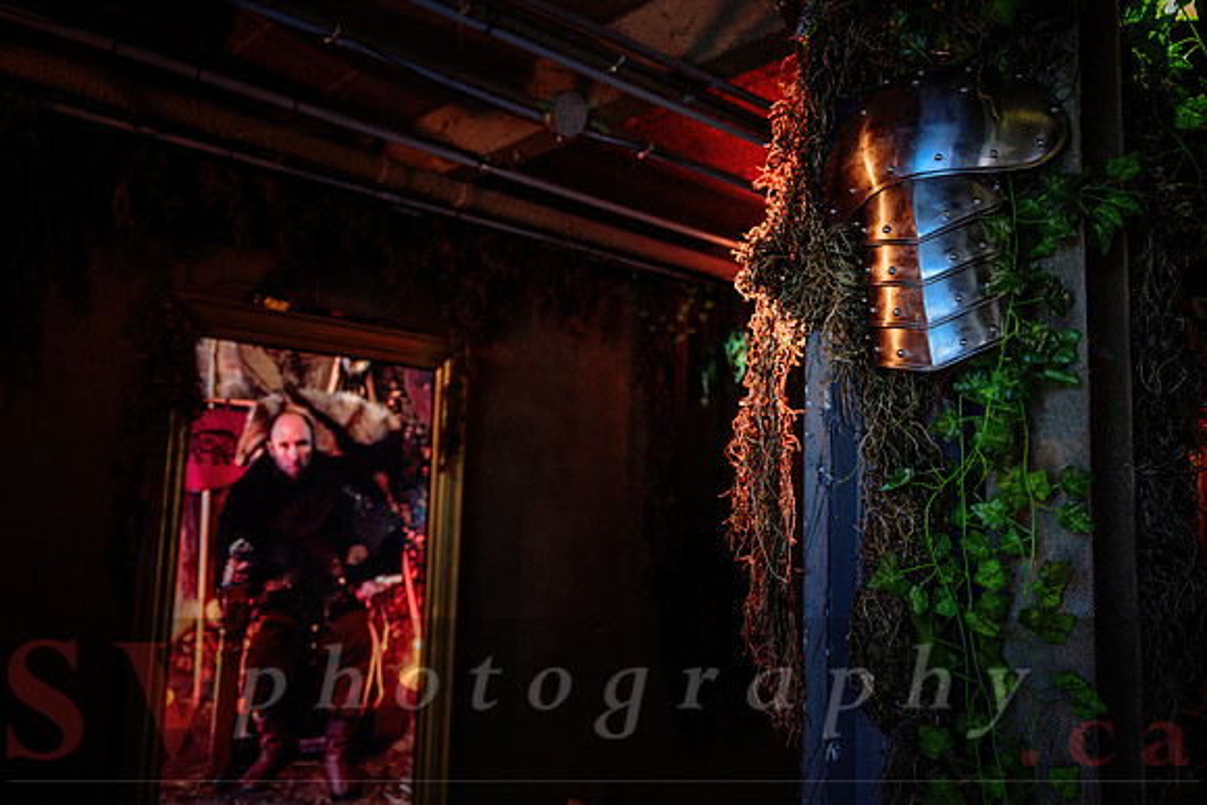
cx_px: 604
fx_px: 1023
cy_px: 402
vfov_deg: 43.0
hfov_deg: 61.1
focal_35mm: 30
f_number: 4
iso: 800
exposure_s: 1/30
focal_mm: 30.5
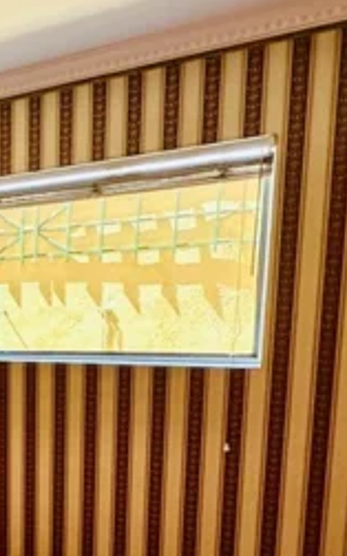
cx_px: -266
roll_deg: +3.4
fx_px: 667
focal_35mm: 44
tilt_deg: -9.2
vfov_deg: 44.1
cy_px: 404
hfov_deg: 20.8
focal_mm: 2.22
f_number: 2.2
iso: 160
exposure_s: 1/60
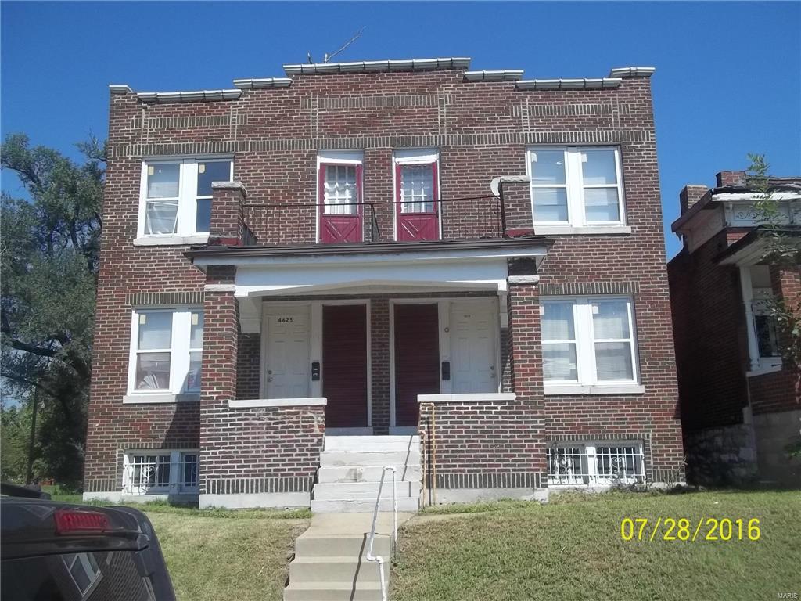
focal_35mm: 32
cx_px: 400
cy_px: 300
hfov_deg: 56.8
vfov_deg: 44.2
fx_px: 740
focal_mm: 5.7
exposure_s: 1/160
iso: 64
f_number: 8.8
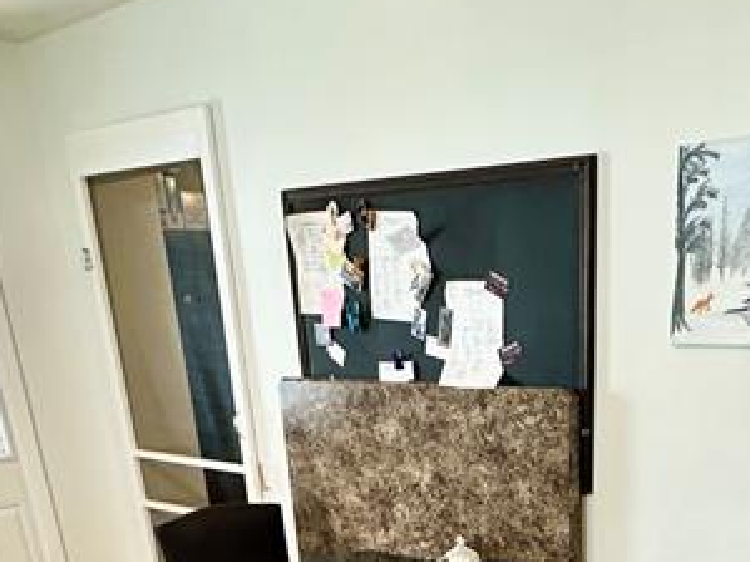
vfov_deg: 23.8
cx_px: 507
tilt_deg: -29.1
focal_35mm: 48
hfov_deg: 39.2
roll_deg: +2.1
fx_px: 1040
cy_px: 851
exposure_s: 1/60
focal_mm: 2.22
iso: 160
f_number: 2.2
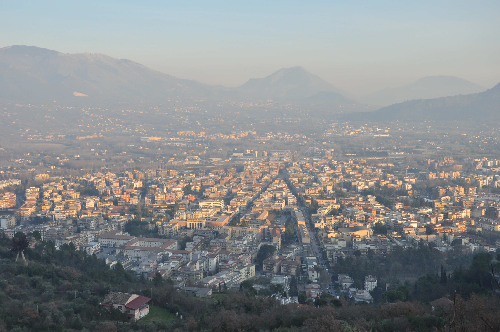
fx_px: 520
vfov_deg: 35.4
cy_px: 166
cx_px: 250
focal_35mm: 38
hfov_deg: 51.3
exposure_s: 1/800
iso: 800
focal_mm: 25
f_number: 9
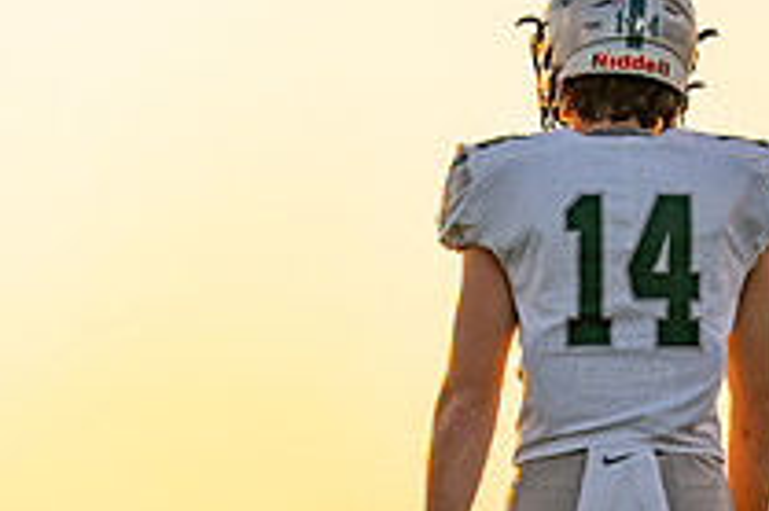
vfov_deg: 2.7
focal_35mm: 503
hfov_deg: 4.1
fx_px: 10736
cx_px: 589
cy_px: 406
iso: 100
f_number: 3.5
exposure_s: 1/400
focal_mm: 173
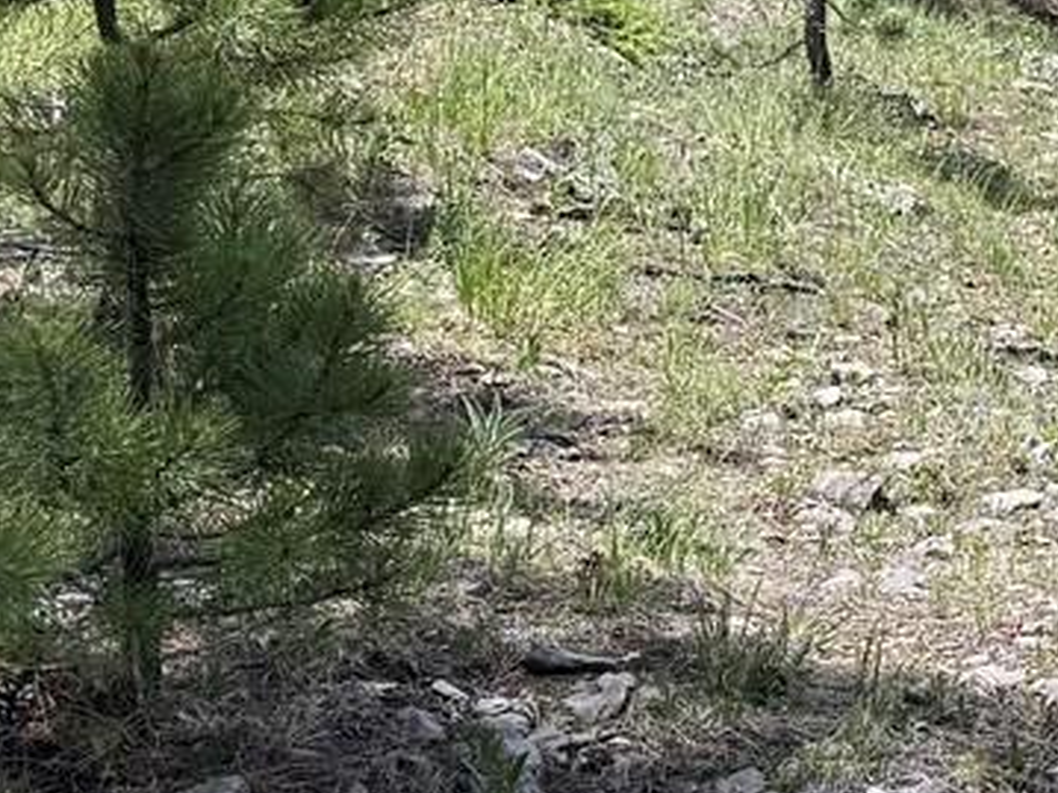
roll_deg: +2.1
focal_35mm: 107
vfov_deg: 13.8
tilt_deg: -12.5
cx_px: 1211
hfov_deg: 17.6
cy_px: 156
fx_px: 3269
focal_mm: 6.76
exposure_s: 1/1869
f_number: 1.78
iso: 80
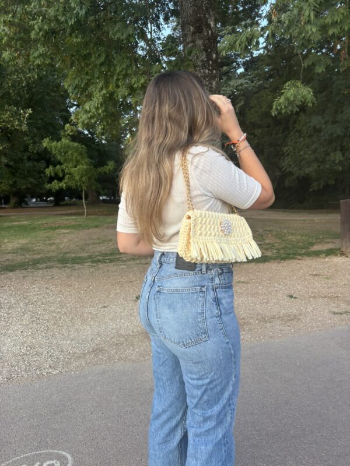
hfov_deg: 53.1
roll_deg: -0.8
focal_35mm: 26
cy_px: 233
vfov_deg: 67.3
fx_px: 351
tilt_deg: -8.3
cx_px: 175
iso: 40
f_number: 1.6
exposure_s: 1/121
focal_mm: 5.96
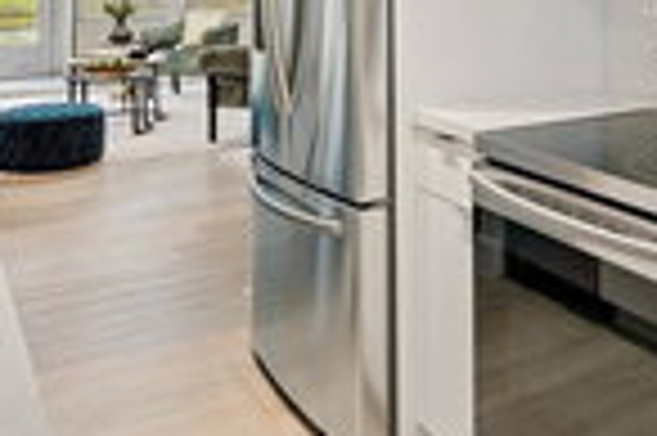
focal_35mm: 46
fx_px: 839
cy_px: -49
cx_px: 603
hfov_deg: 39.4
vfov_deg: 26.7
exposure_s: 1/6
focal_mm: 14
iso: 640
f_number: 9
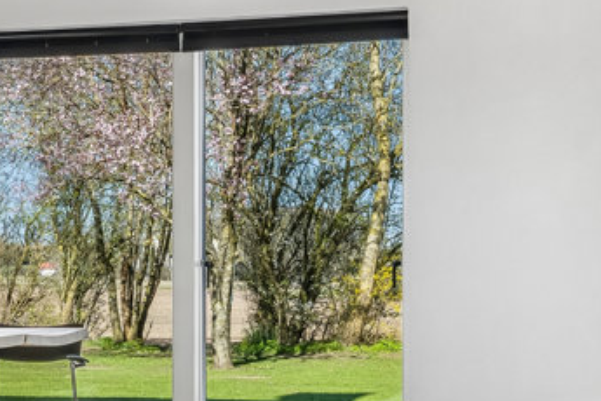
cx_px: 202
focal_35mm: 95
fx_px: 1586
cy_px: 316
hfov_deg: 21.4
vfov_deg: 14.3
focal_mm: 27.5
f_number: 8
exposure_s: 1/80
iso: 200
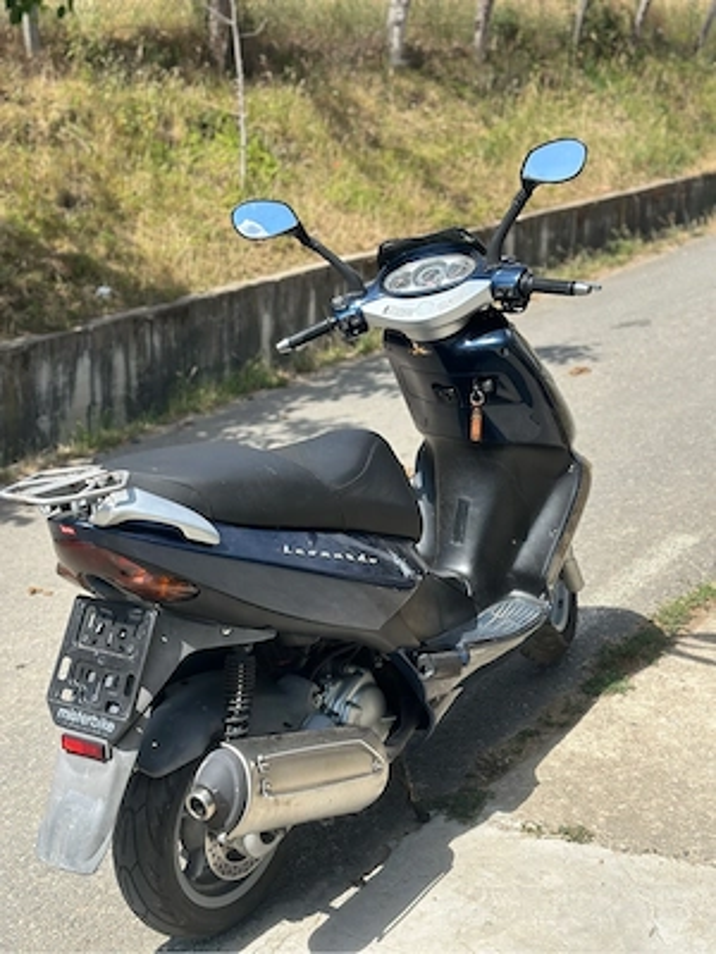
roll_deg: -0.6
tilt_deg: -9.9
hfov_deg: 30.3
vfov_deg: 39.7
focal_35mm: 48
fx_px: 1324
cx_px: 358
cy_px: 477
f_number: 1.78
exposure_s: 1/3472
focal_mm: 6.86
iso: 80
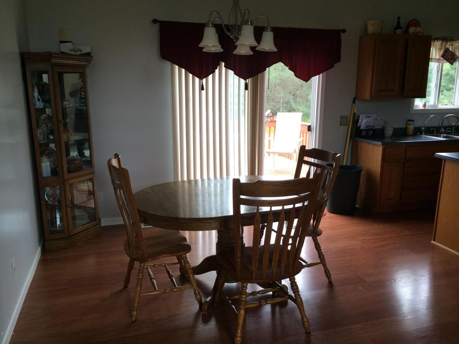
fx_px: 385
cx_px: 230
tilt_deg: -14.7
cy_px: 172
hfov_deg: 61.7
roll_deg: -0.2
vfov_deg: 48.2
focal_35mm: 29
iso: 64
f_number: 2.2
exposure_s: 1/120
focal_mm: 4.15
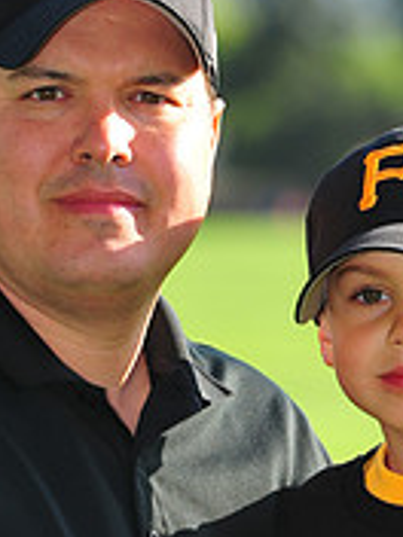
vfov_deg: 3.8
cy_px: 619
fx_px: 8103
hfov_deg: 2.8
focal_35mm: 522
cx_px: 189
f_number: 4
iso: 200
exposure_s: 1/500
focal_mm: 165
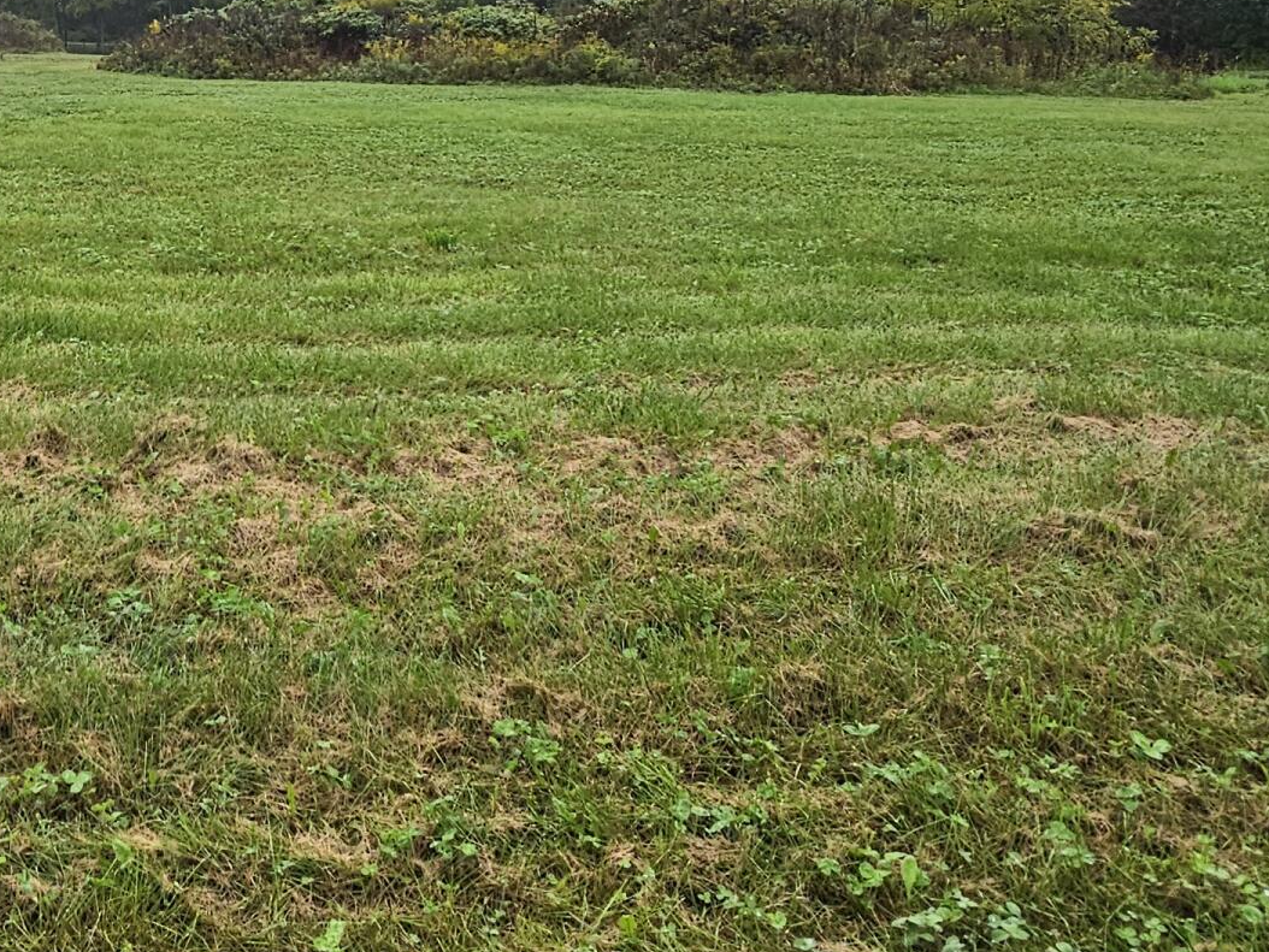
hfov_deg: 45.6
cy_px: 84
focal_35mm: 37
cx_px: 135
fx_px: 1357
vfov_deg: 36.2
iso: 50
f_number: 2.2
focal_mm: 2.2
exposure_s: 1/273
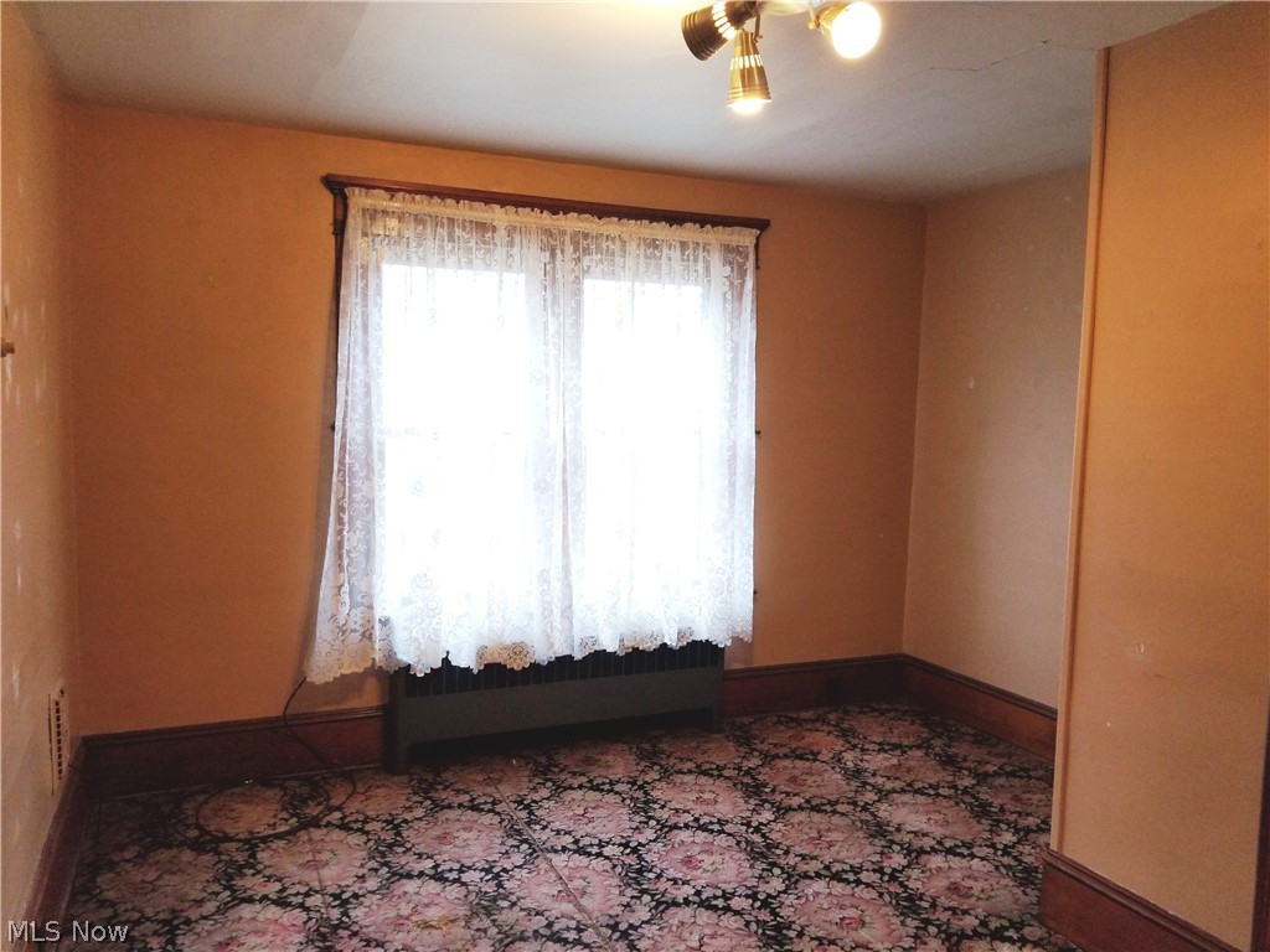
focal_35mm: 26
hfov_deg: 67.3
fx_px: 954
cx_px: 635
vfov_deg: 53.1
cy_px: 476
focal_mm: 4.25
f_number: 1.7
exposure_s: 1/30
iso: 250
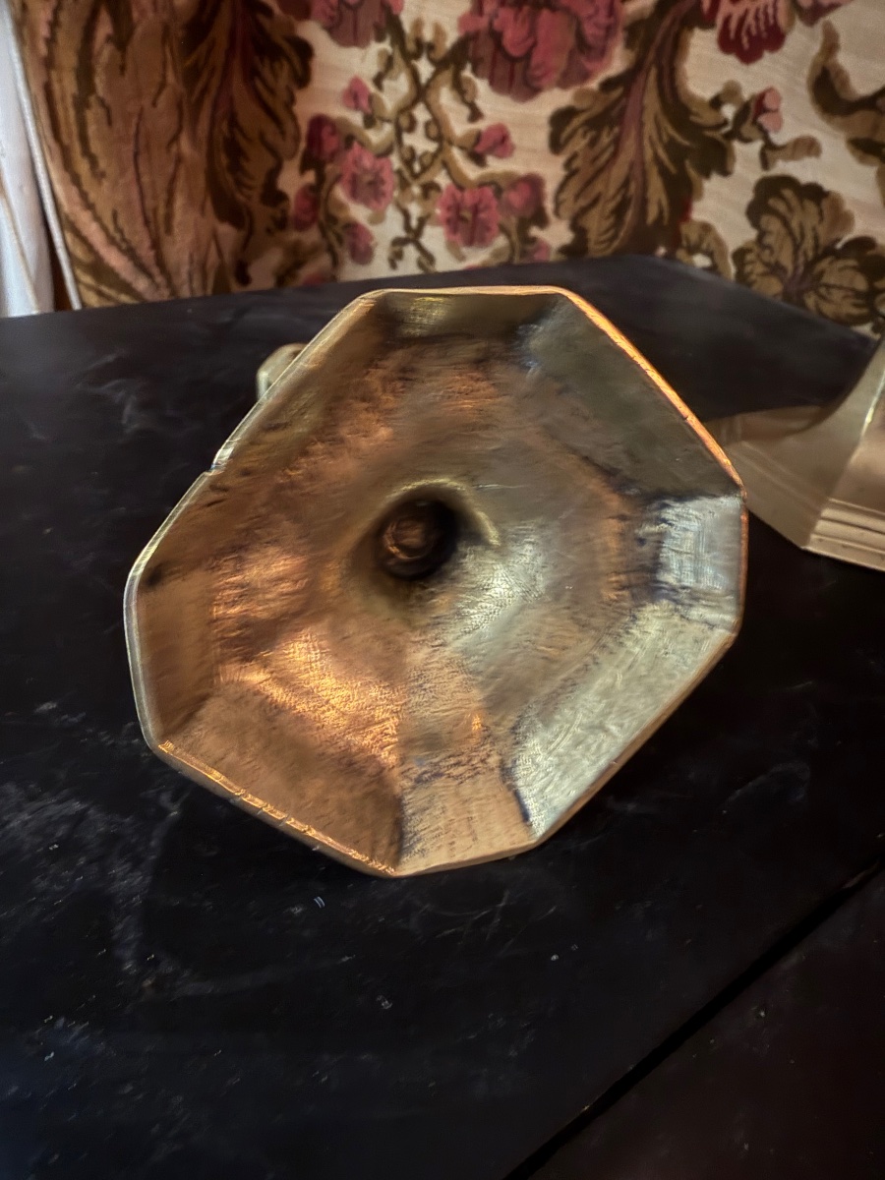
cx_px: 442
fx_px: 818
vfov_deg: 71.6
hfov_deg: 56.8
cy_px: 590
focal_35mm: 24
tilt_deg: -34.0
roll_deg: -8.0
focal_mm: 2.22
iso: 250
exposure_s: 1/6
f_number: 2.2
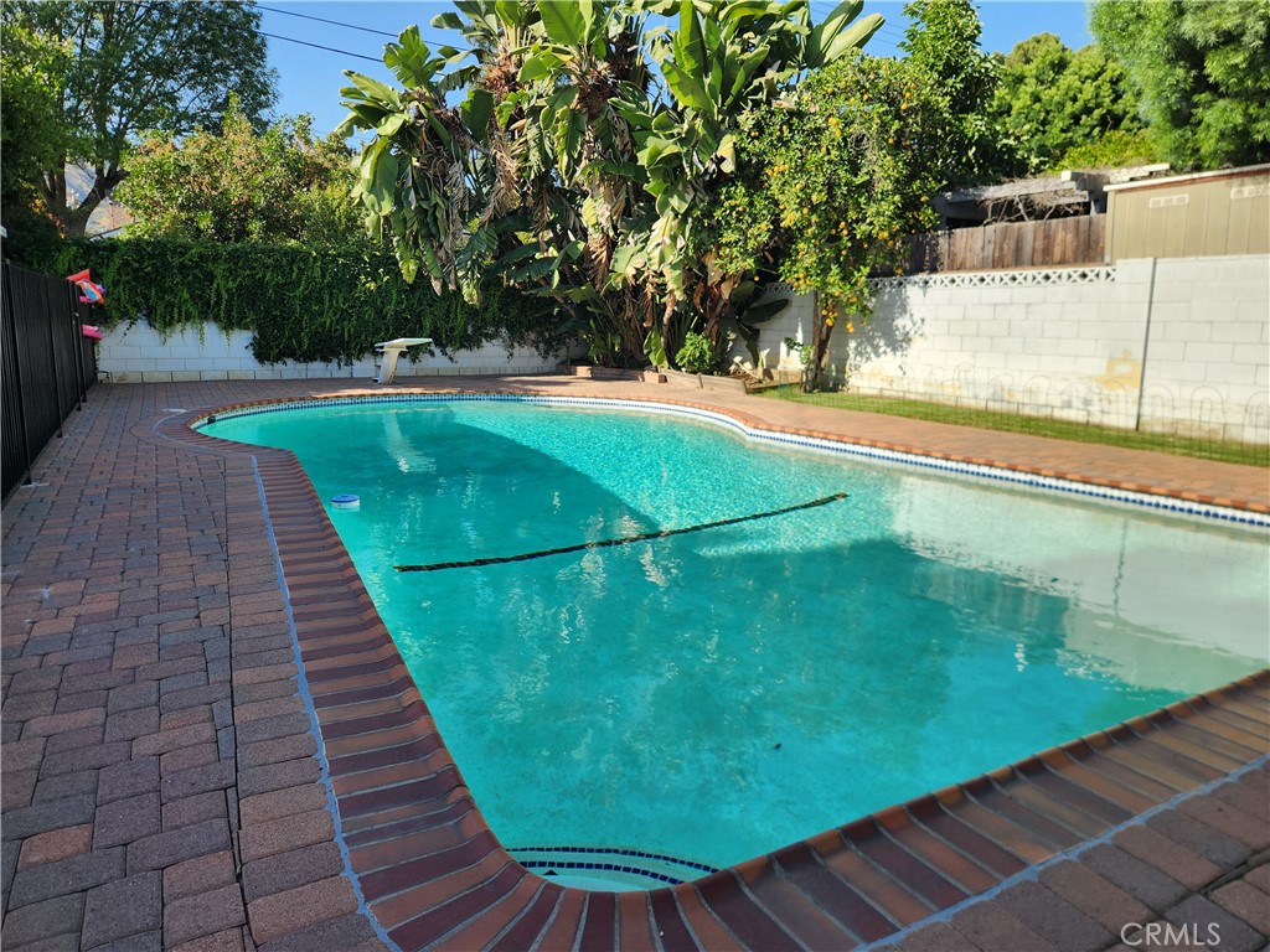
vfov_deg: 58.9
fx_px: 844
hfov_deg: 73.9
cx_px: 635
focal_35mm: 23
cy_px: 476
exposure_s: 1/1047
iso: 20
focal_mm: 5.4
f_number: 1.8
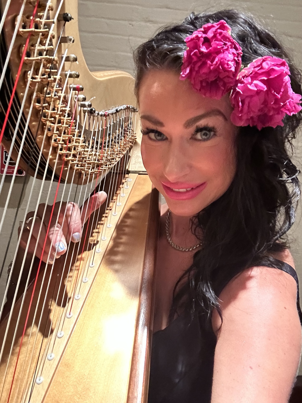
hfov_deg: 46.8
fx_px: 349
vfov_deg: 60.0
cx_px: 151
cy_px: 202
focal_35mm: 30
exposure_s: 1/15
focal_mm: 2.69
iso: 640
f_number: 1.9
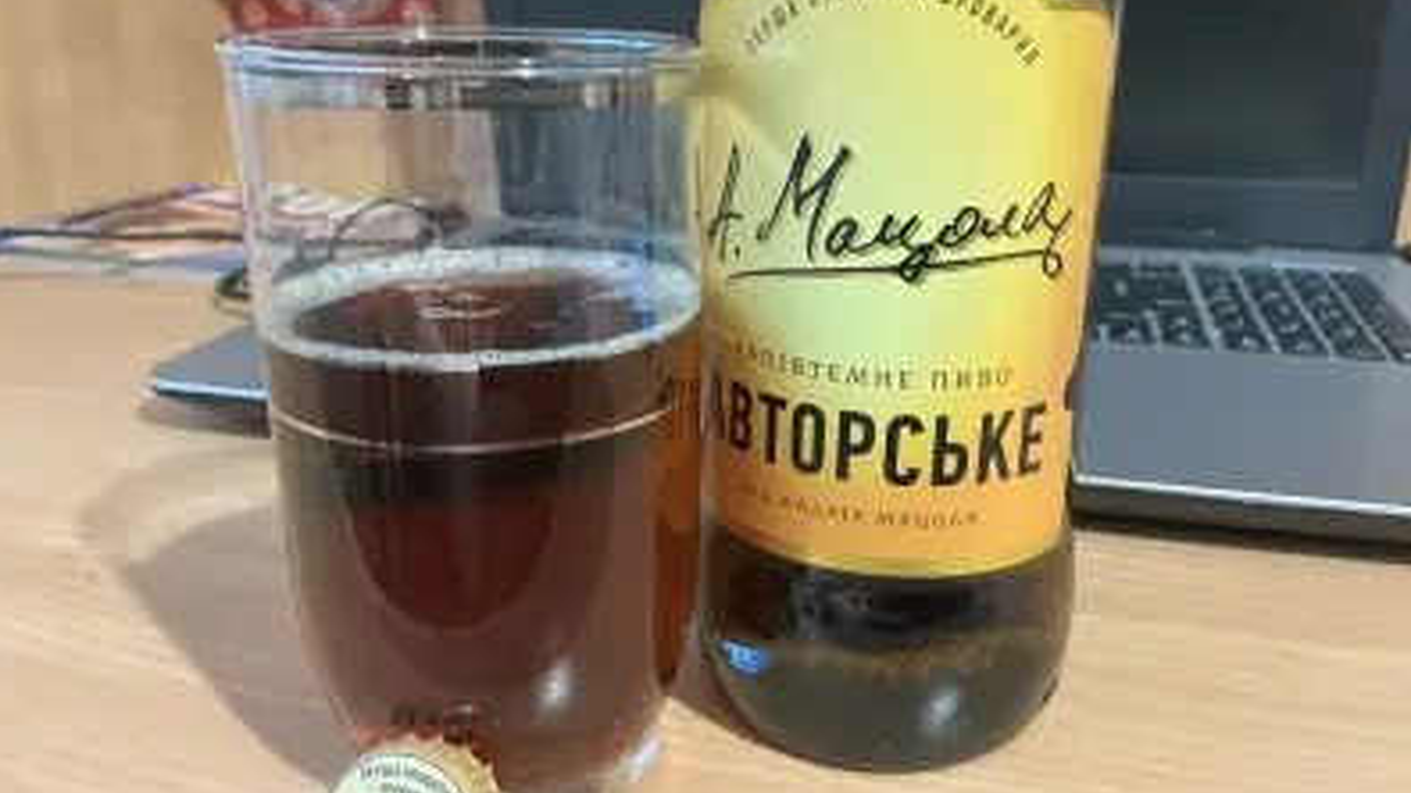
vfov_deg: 36.6
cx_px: 700
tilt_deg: -16.9
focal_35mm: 32
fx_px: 1197
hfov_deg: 61.0
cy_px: 375
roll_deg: +0.2
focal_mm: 3
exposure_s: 1/30
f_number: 1.8
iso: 400
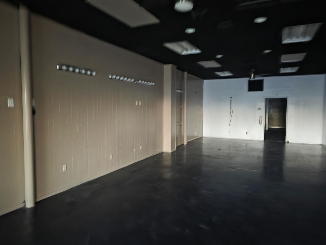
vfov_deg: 58.9
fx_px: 217
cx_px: 163
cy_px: 122
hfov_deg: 73.9
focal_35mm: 23
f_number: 1.7
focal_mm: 6.3
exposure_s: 1/20
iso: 2000
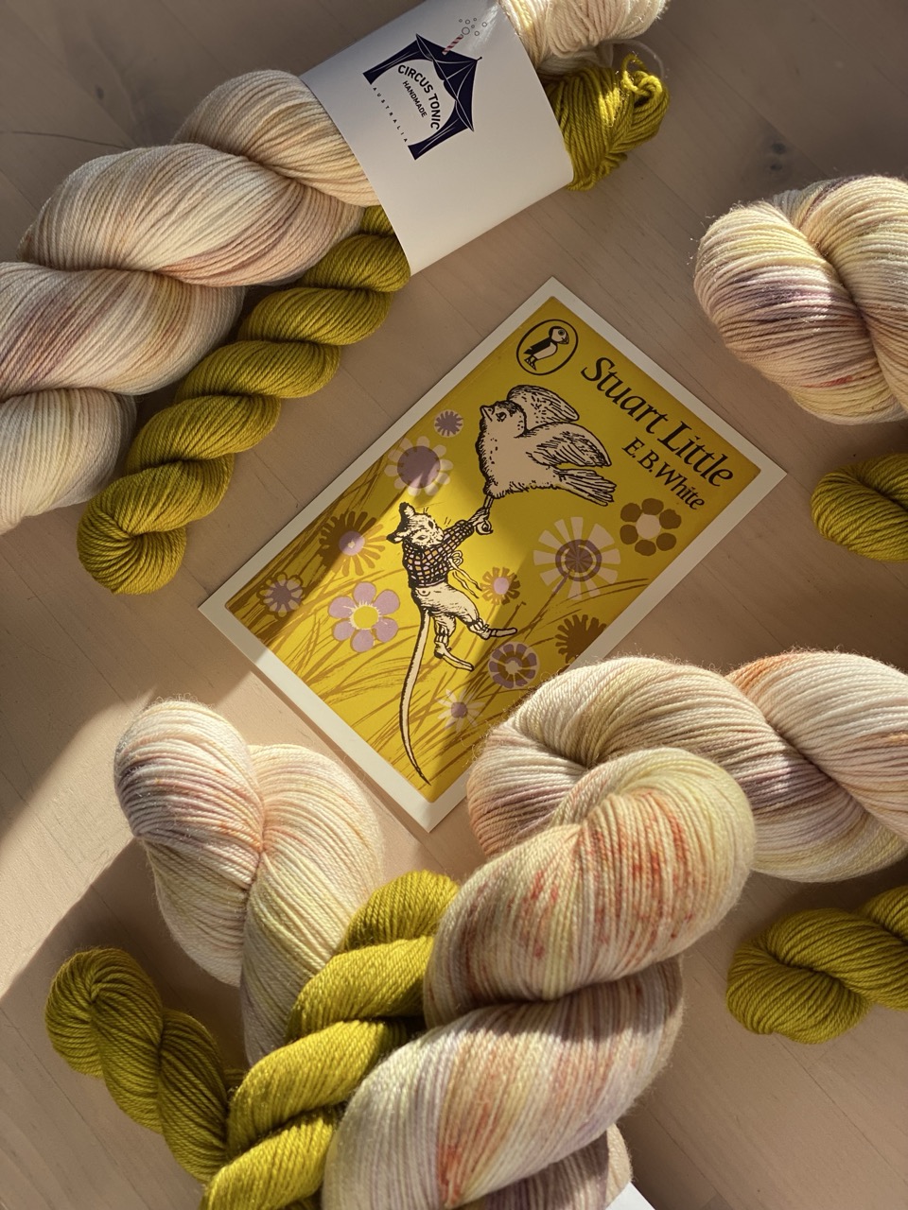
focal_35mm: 52
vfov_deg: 36.8
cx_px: 454
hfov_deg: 28.0
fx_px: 1819
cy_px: 605
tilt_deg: -70.5
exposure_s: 1/277
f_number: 2
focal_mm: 6
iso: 20
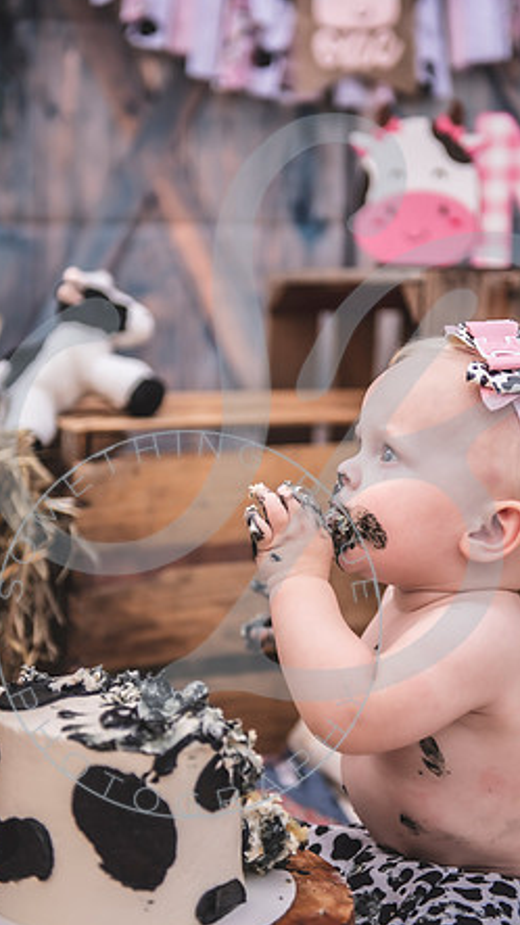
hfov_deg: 18.2
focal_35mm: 66
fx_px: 1619
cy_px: 466
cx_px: 282
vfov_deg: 31.9
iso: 100
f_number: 2.8
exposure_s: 1/400
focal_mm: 62
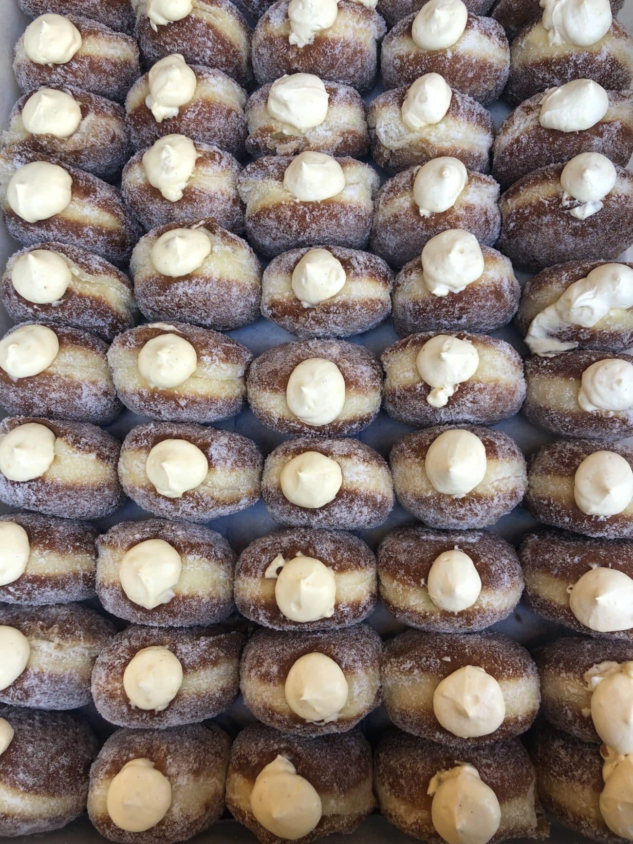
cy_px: 422
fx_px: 683
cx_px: 316
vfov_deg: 63.4
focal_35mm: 28
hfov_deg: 49.8
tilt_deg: -67.6
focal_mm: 3.99
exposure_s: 1/100
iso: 32
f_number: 1.8
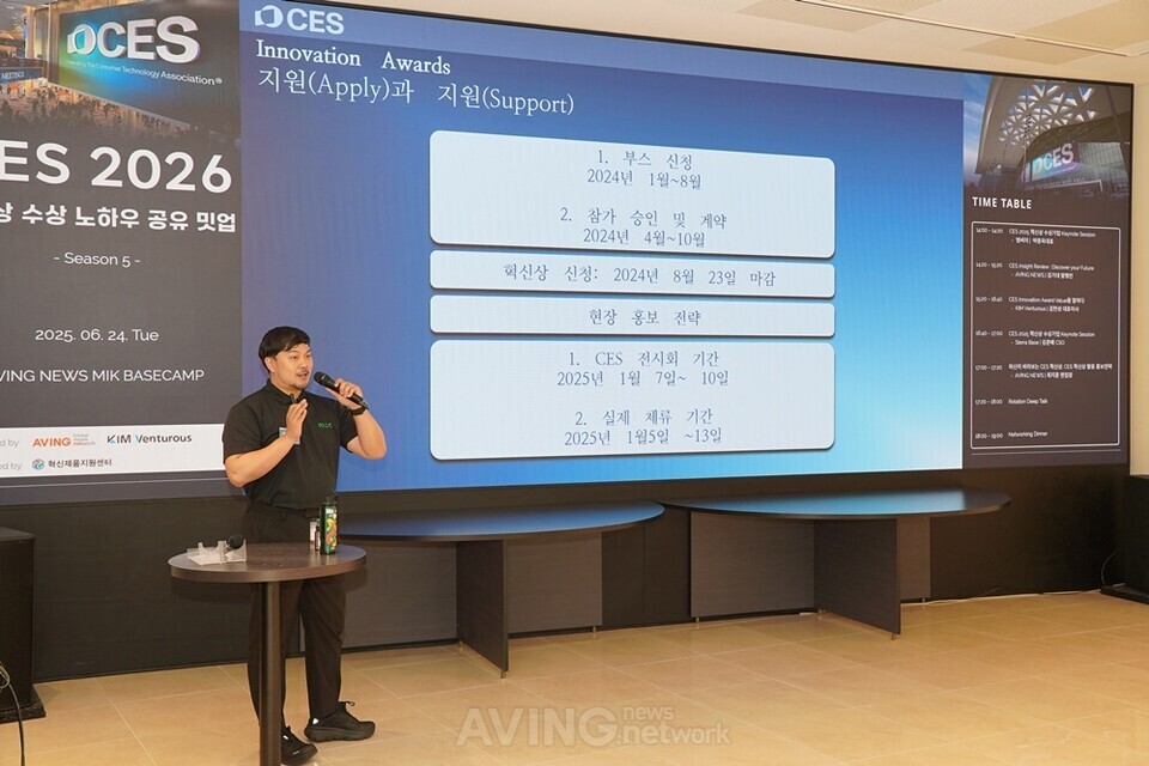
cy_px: 383
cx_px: 574
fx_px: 1181
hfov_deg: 51.9
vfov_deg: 35.9
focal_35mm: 37
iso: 400
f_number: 4
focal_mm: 25
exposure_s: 1/160
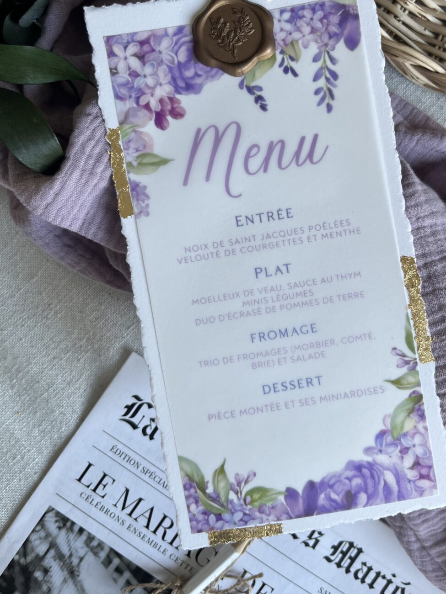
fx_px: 550
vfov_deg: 56.6
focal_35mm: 32
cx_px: 260
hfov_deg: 44.0
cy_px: 259
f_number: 1.6
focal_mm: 5.1
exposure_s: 1/121
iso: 64
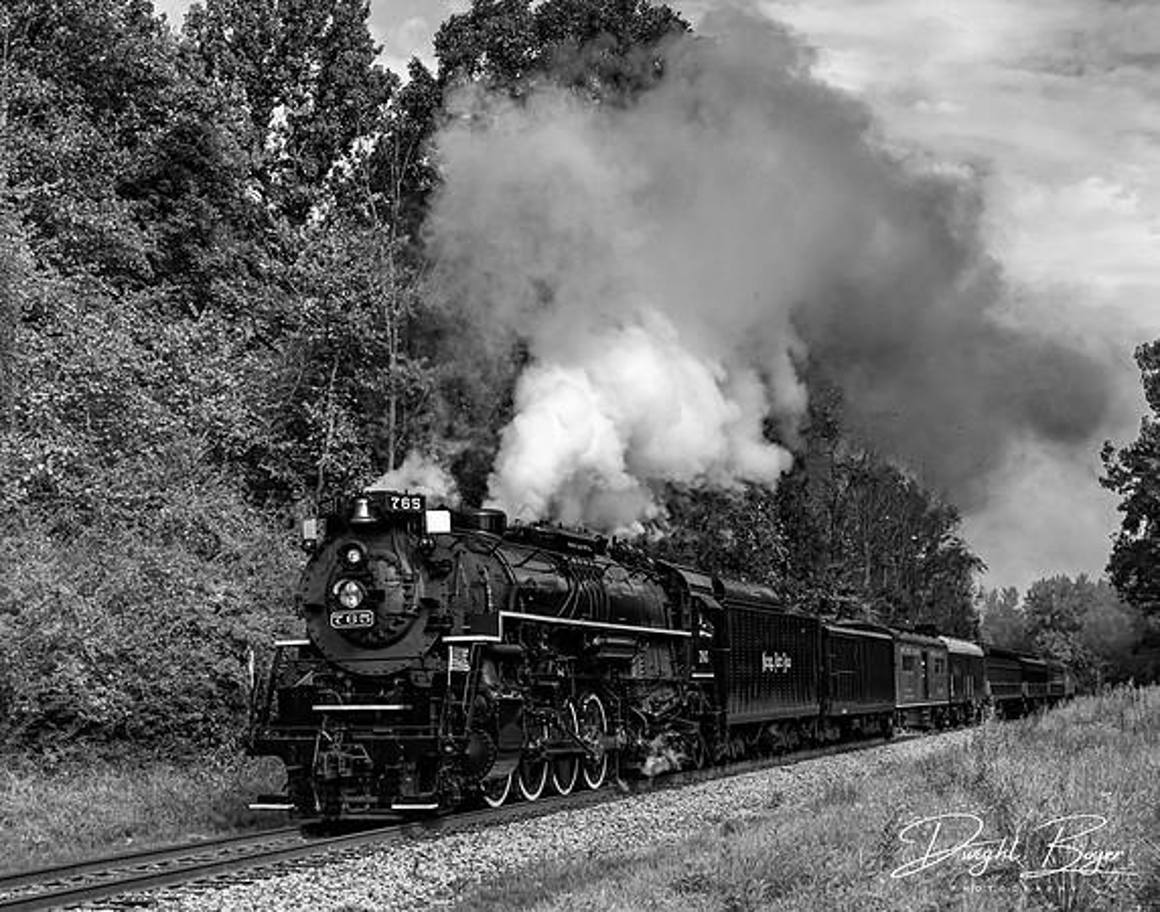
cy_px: 641
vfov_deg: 25.7
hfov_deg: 32.4
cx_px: 433
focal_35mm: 58
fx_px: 1985
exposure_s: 1/1600
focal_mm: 35
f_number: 7.1
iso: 500
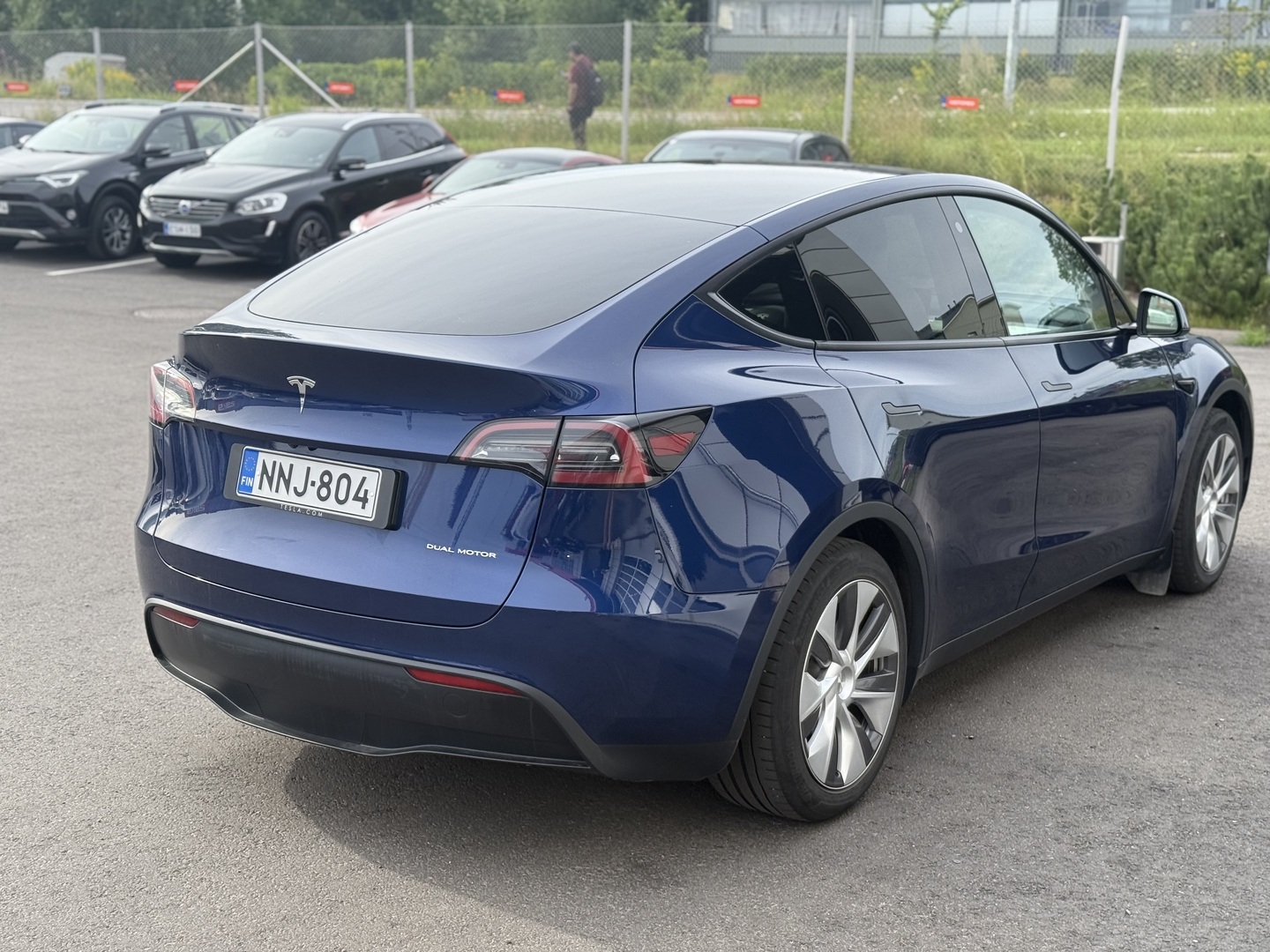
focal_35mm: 48
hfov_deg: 39.7
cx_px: 635
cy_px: 476
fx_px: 1761
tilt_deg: -11.4
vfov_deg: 30.3
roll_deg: -1.2
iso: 80
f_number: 1.78
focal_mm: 6.76
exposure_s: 1/1133
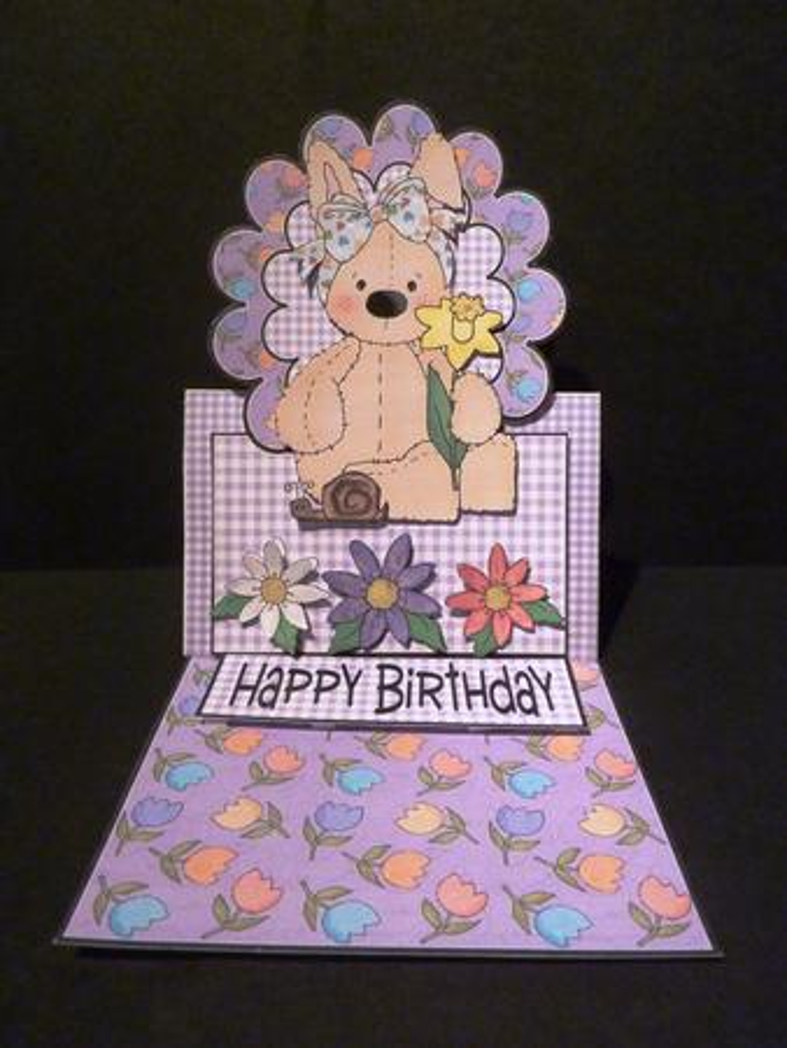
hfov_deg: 54.9
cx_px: 394
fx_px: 757
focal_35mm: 25
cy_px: 524
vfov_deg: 69.4
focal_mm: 4.1
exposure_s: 1/30
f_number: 3.3
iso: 400
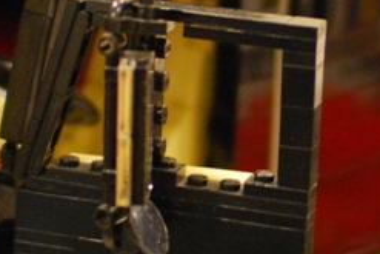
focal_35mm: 212
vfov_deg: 6.5
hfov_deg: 9.7
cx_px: 260
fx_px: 2239
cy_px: 165
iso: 640
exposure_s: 1/60
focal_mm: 30
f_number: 1.4
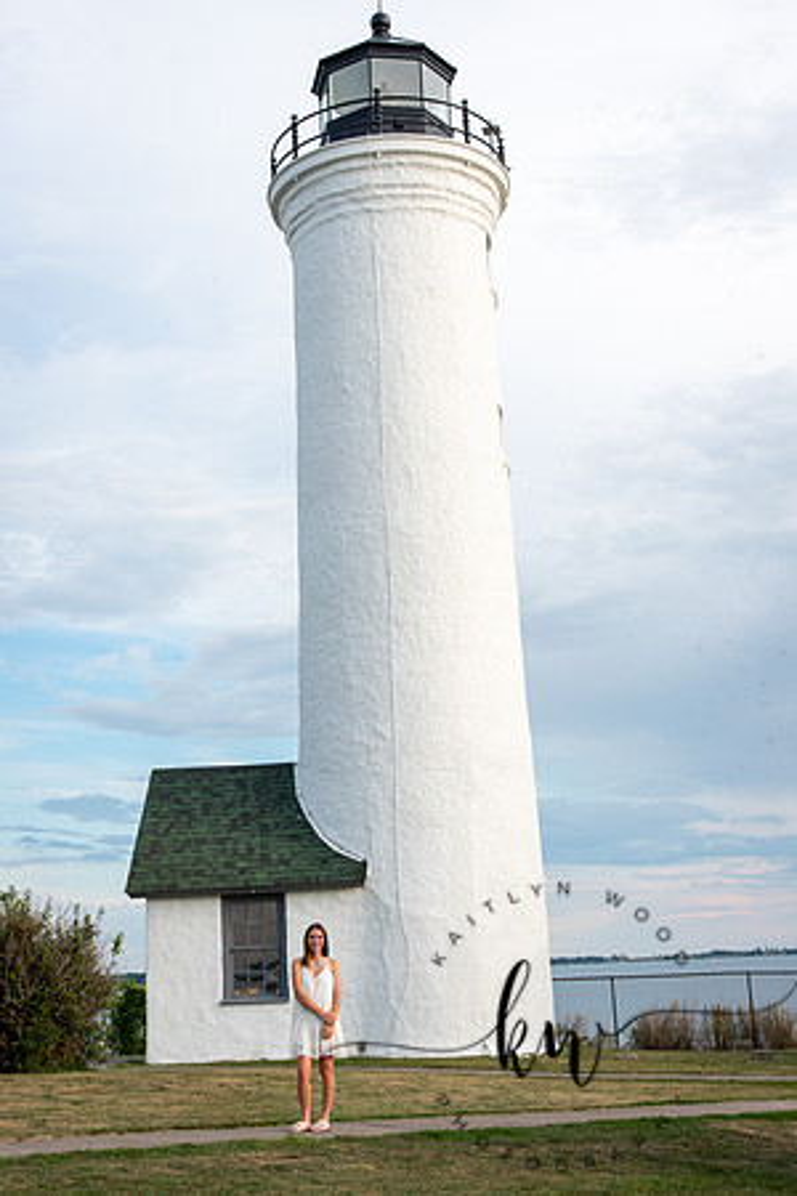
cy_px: 598
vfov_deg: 41.1
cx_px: 398
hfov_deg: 28.1
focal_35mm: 48
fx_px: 1594
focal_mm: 48
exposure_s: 1/250
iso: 400
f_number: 11
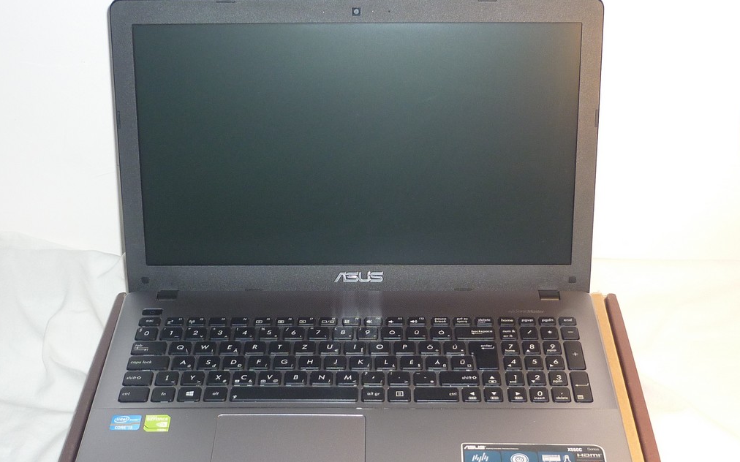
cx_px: 371
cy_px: 268
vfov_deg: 22.0
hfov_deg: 34.6
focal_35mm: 59
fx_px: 1190
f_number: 3
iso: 100
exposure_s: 1/30
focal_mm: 6.4
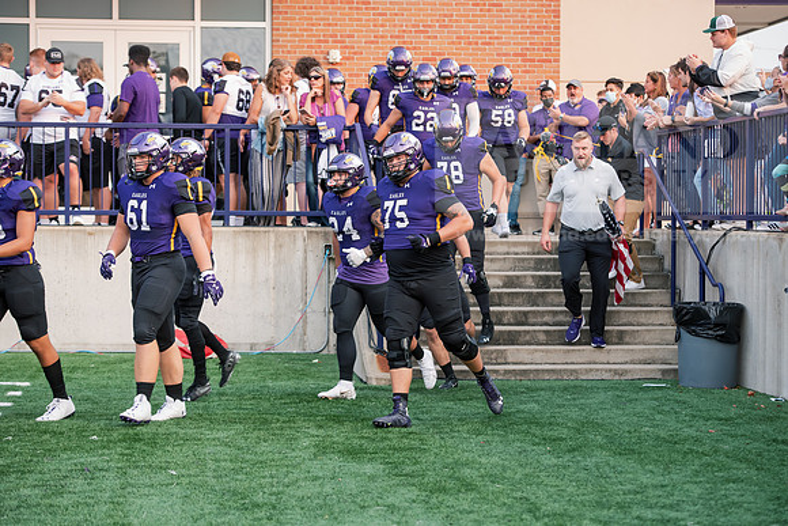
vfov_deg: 14.0
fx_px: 2146
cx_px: 394
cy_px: 263
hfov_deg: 20.8
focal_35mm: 98
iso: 800
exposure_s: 1/400
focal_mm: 98
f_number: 4
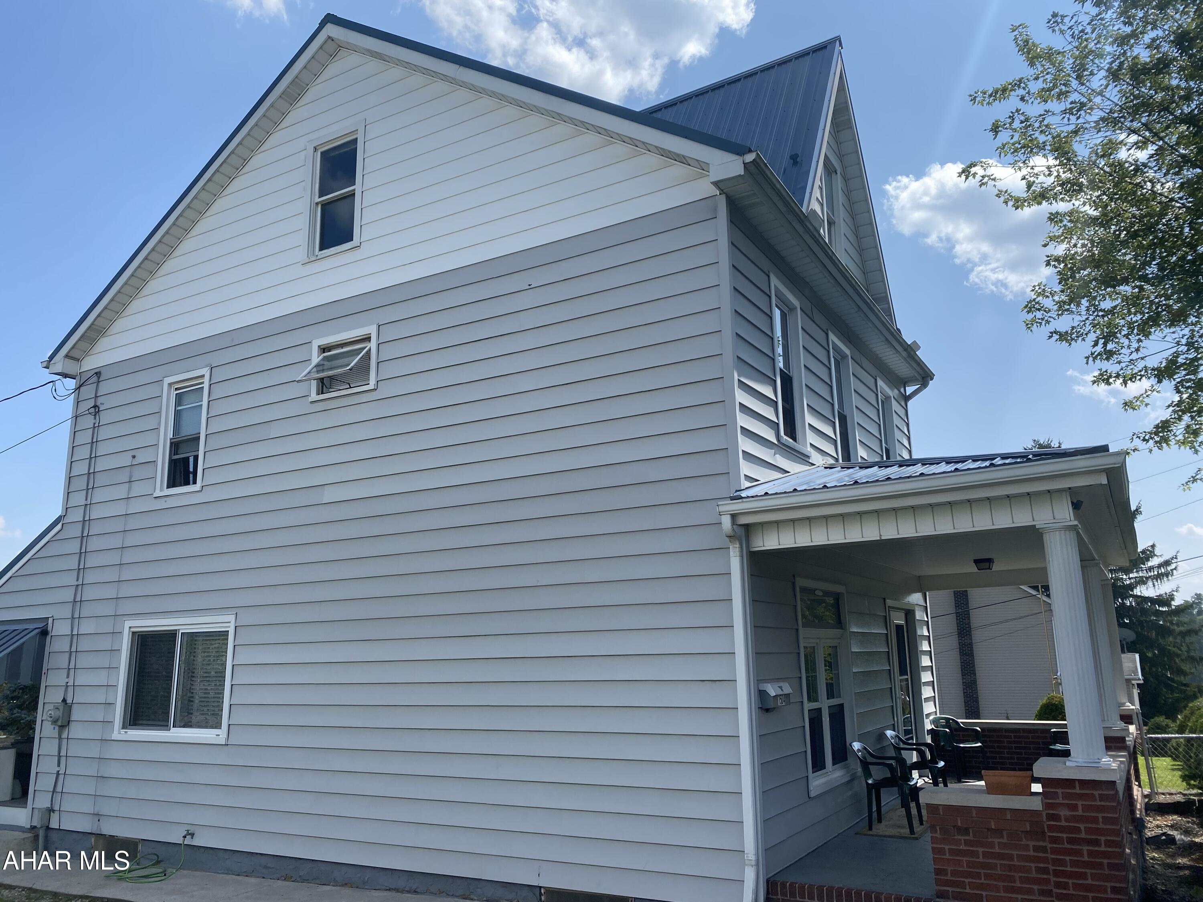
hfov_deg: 67.3
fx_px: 904
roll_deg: +0.7
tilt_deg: +12.6
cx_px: 602
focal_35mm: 26
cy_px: 451
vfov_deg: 53.1
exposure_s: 1/3300
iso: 32
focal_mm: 4.25
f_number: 1.8
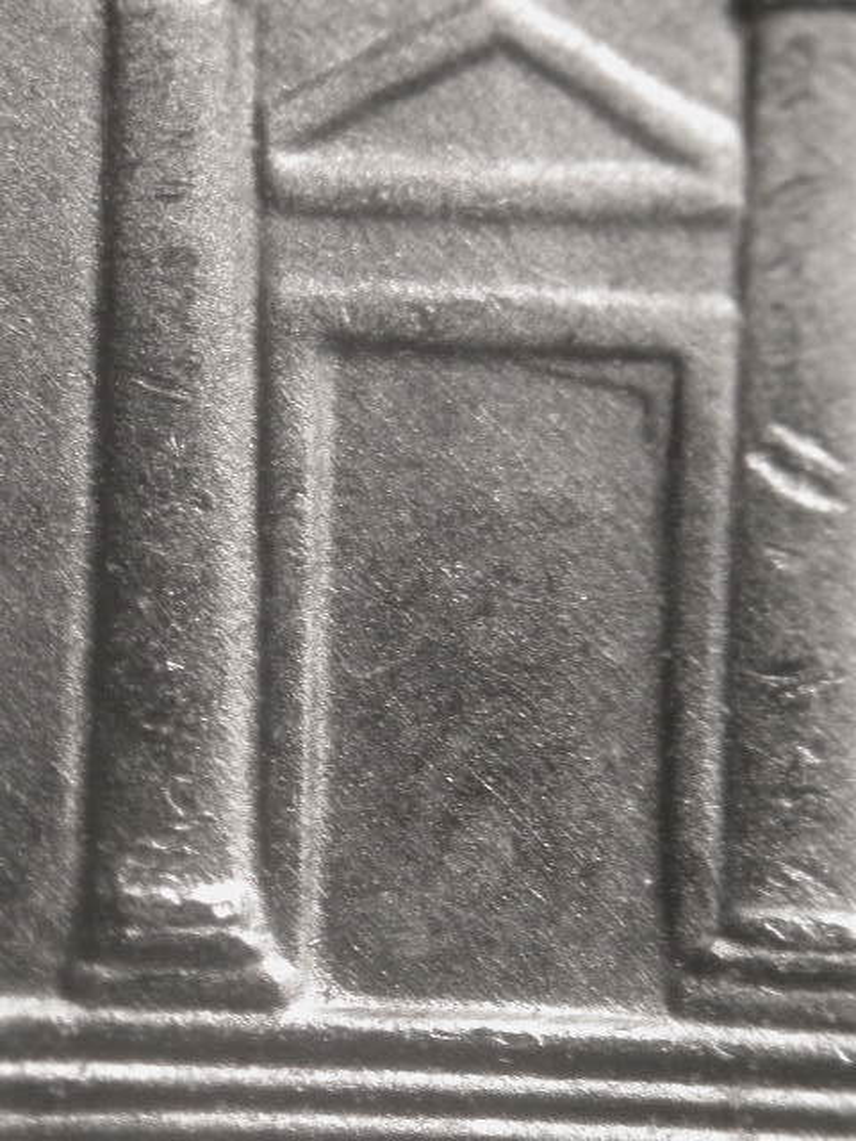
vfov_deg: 14.6
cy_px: 570
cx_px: 428
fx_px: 4451
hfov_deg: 11.0
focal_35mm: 135
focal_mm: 27.9
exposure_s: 1/5.7
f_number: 4.7
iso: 100
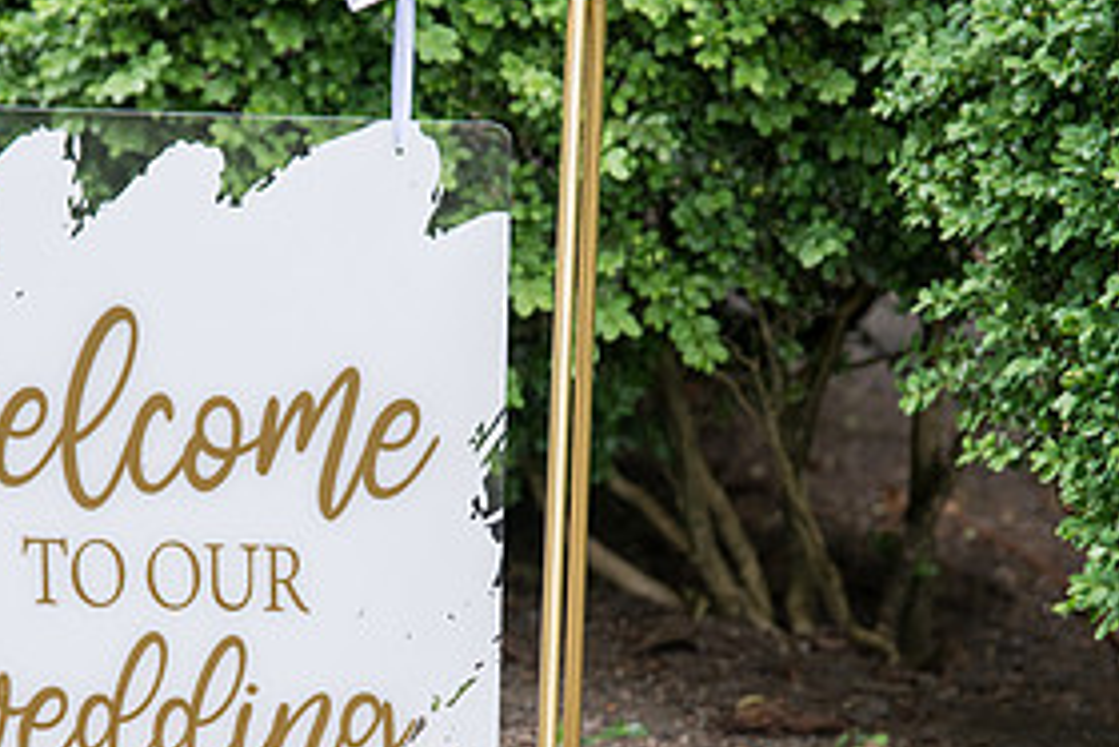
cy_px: 581
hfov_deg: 14.1
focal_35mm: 145
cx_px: 364
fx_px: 4509
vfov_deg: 9.5
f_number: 3.5
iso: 400
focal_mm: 70
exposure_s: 1/320
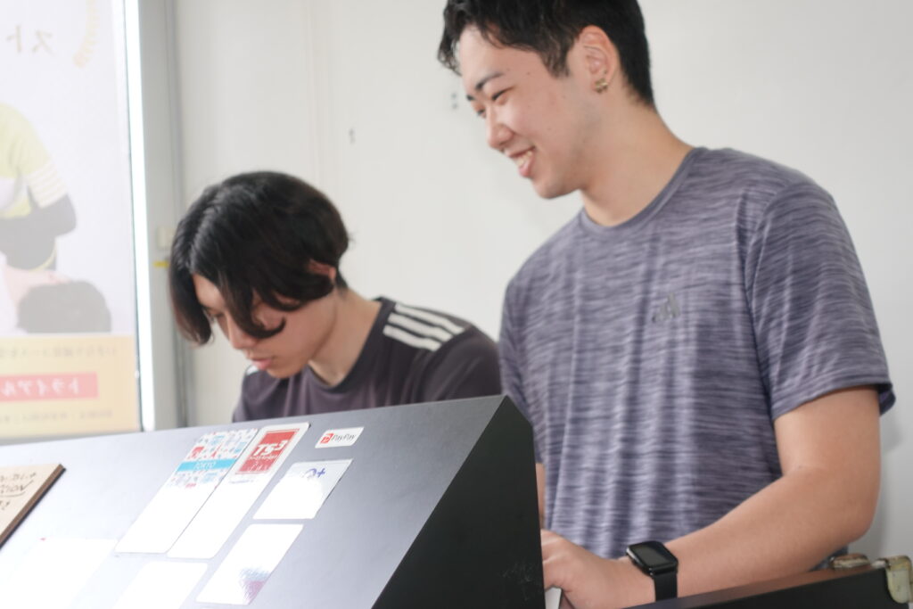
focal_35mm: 56
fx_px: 1420
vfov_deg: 24.2
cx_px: 456
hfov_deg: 35.6
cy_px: 304
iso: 160
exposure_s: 1/60
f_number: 2.8
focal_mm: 20.9
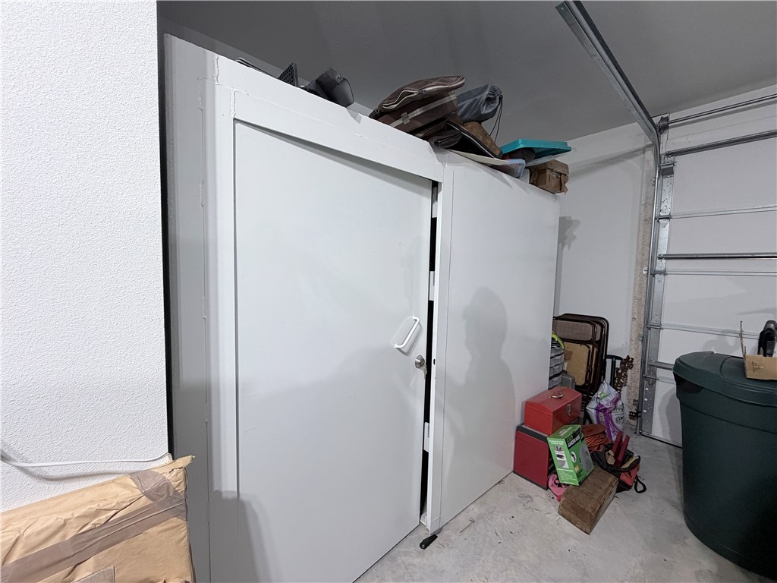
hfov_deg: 102.1
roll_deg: -0.4
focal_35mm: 14
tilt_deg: -4.5
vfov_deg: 85.7
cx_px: 388
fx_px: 314
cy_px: 292
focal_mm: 2.22
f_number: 2.2
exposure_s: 1/120
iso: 160
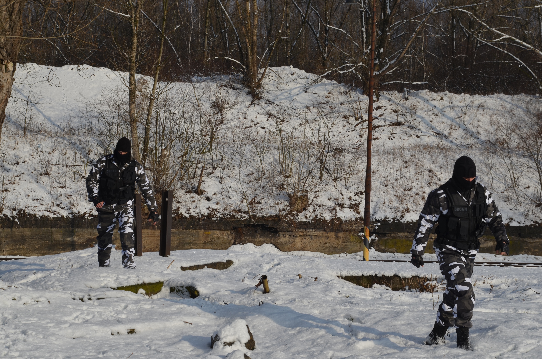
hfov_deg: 22.0
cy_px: 180
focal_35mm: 93
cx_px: 271
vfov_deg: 14.6
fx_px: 1397
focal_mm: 62
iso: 100
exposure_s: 1/320
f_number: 9
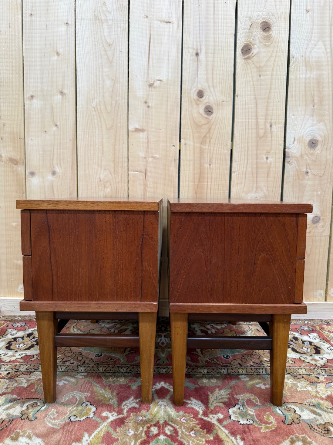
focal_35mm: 24
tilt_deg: -3.8
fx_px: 308
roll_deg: -1.5
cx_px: 166
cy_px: 222
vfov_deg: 71.6
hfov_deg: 56.8
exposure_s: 1/50
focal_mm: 6.76
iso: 125
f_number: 1.78
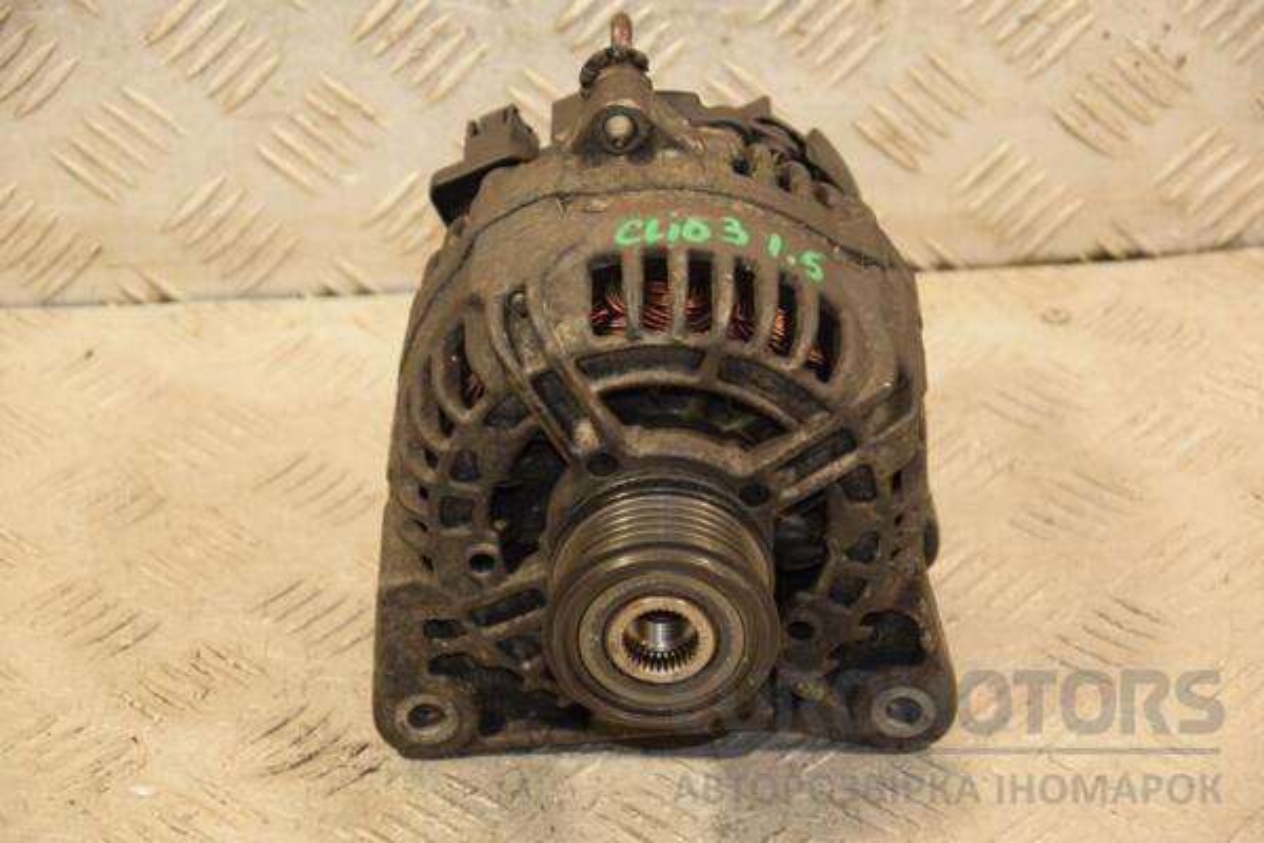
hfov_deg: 17.1
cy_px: 422
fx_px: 4213
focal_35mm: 120
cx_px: 632
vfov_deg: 11.4
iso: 800
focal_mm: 80
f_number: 5.3
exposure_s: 1/100
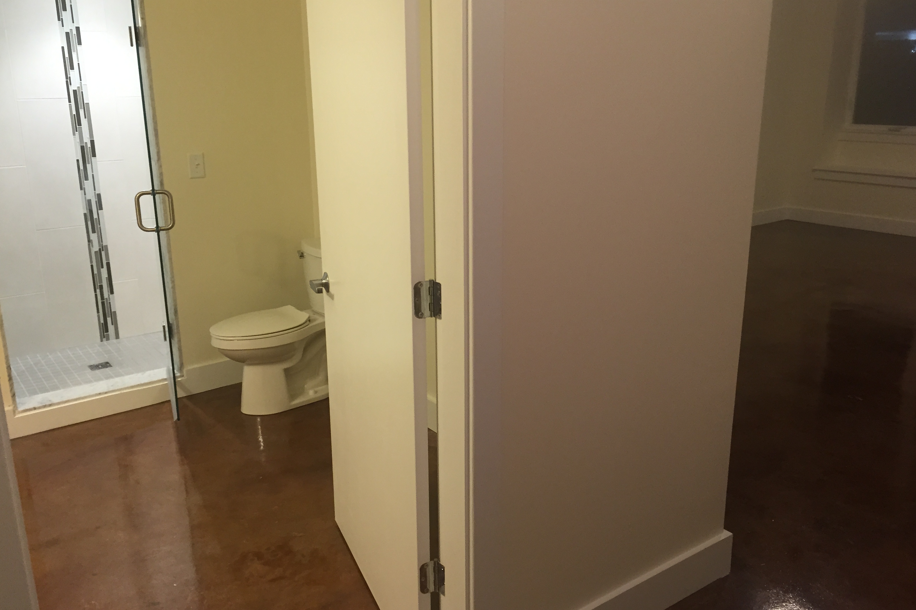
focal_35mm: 31
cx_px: 468
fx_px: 789
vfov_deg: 42.3
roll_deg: -0.3
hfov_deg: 60.3
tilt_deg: -16.5
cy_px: 307
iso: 125
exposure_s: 1/30
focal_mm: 4.15
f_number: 2.2
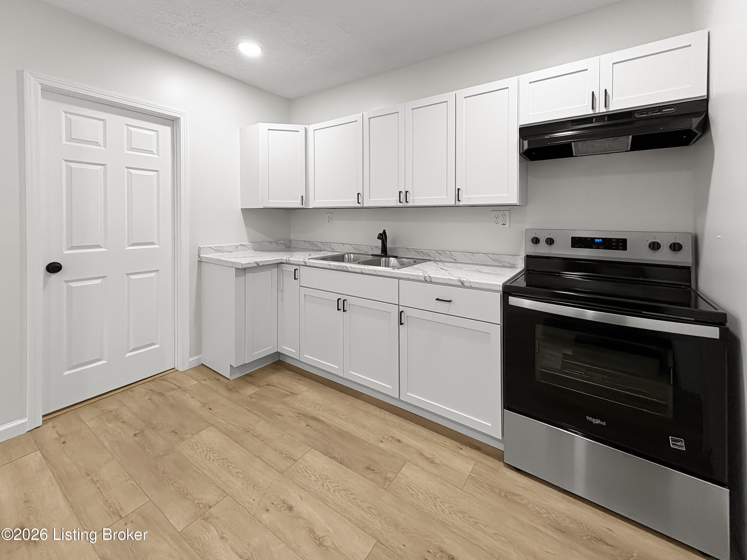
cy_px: 280
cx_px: 374
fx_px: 302
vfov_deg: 85.7
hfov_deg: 102.1
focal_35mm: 14
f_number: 2.2
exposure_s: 1/60
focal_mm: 2.22
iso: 125
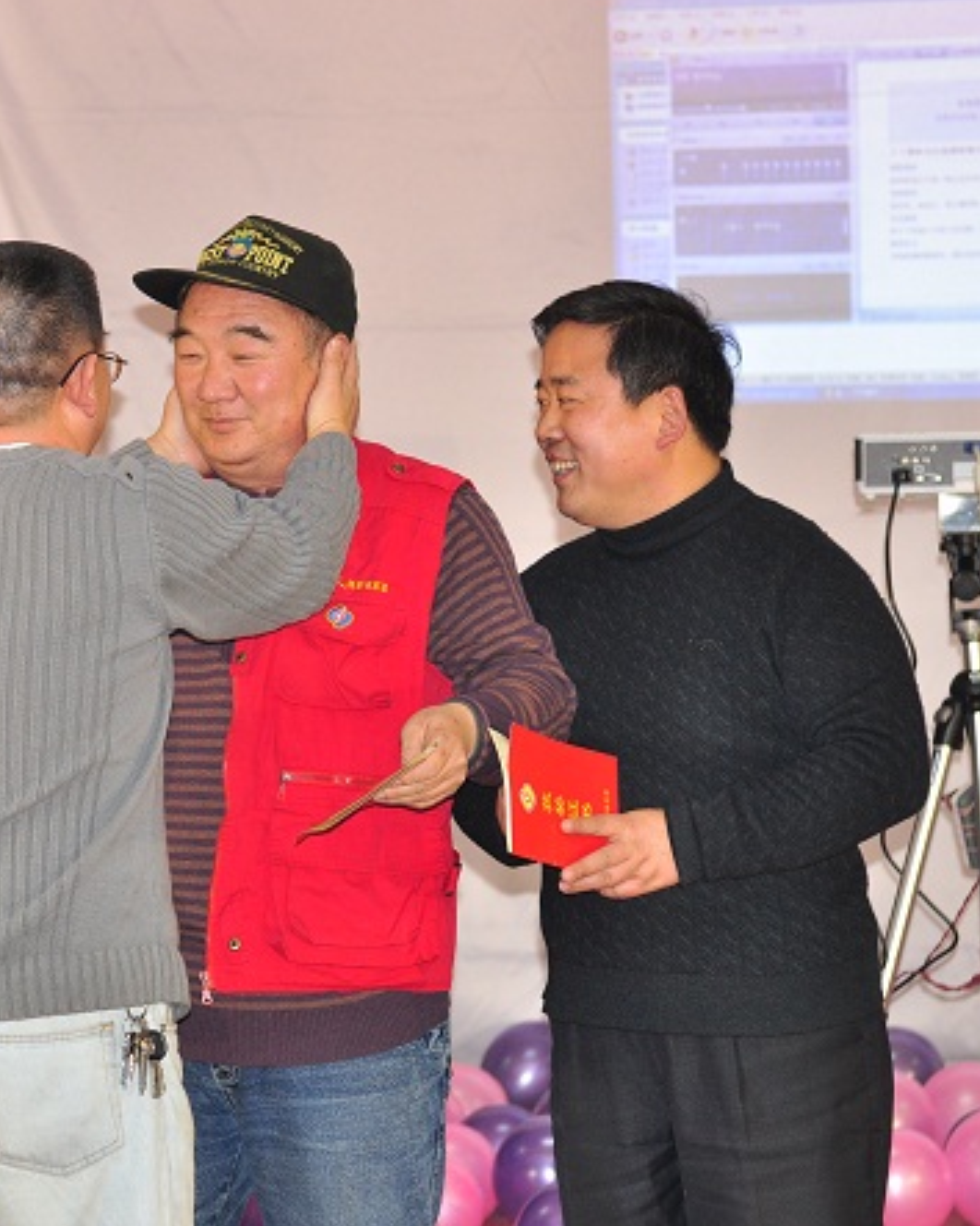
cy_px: 613
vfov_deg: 12.8
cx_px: 202
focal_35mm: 151
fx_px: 5478
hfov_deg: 10.2
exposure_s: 1/200
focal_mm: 70
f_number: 4
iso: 500
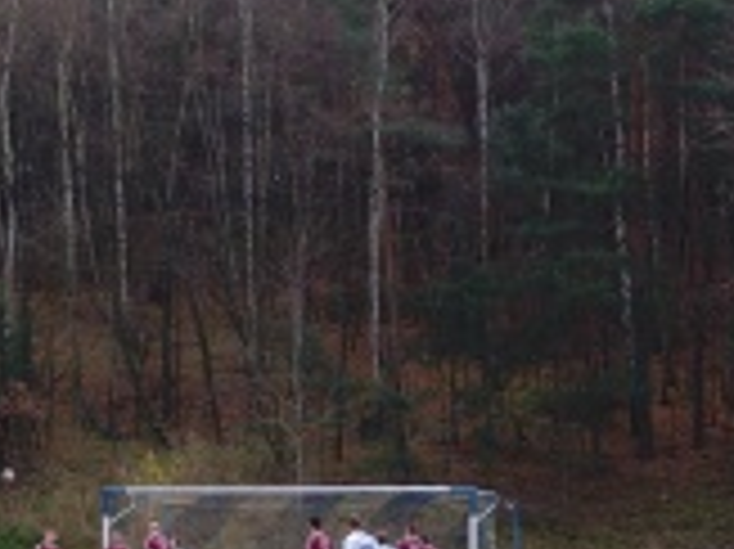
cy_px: 403
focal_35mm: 245
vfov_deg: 6.1
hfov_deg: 8.0
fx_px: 5191
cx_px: -9
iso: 80
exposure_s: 1/125
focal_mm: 13.7
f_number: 4.2
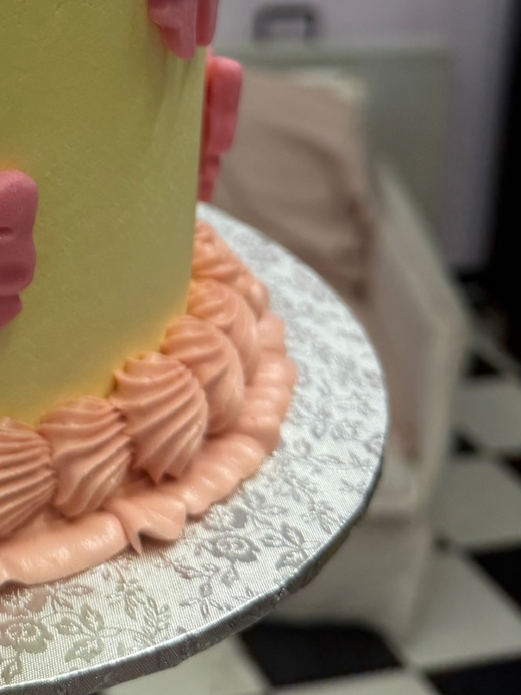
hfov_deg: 22.0
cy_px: -48
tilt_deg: -13.7
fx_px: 1225
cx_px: -125
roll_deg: +0.3
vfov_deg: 29.0
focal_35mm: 61
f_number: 1.78
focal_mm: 6.76
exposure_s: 1/100
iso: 50
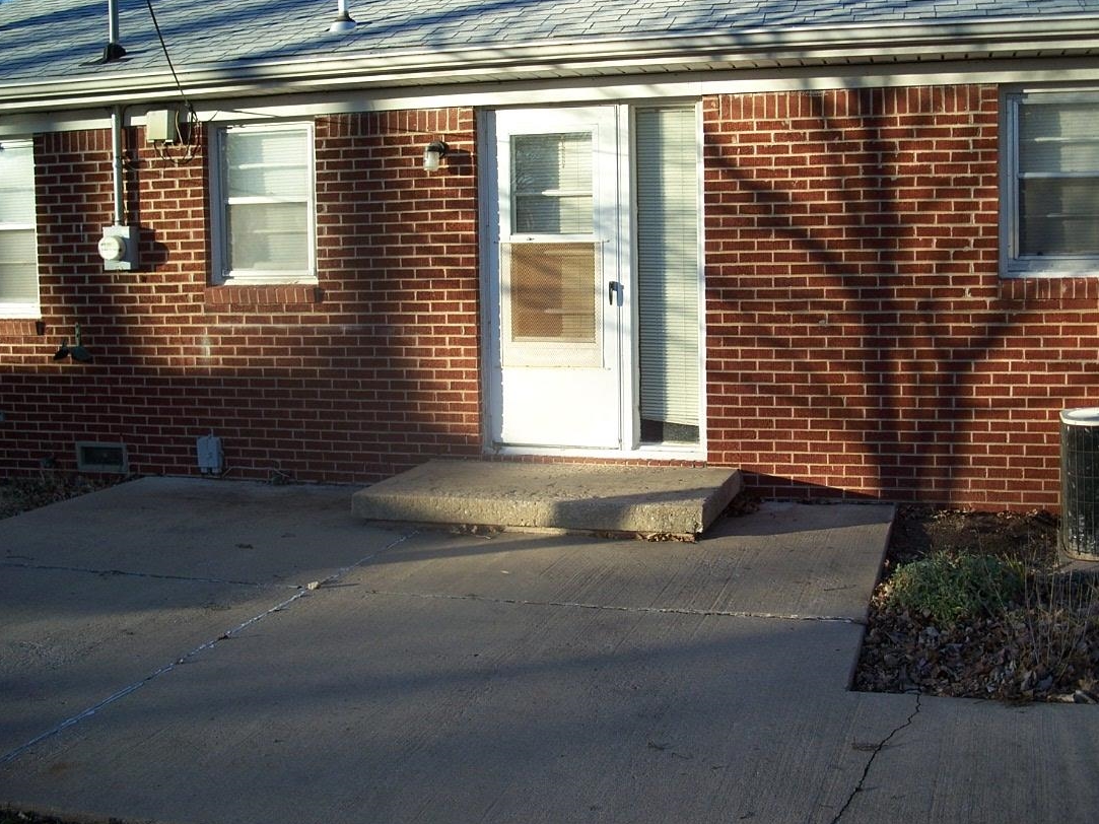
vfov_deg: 35.1
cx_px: 606
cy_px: 374
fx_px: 1302
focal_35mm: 41
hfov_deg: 45.7
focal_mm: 7.8
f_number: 2.8
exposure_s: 1/320
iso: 64
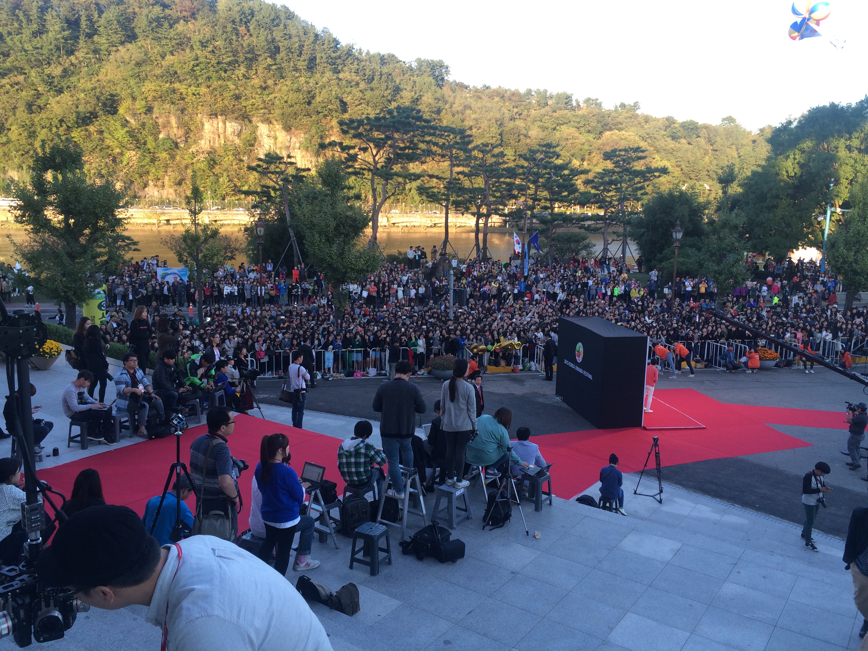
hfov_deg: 61.7
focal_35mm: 29
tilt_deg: -5.5
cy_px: 326
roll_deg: -0.7
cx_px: 434
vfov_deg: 48.2
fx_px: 727
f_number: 2.2
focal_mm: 4.15
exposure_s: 1/135
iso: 32
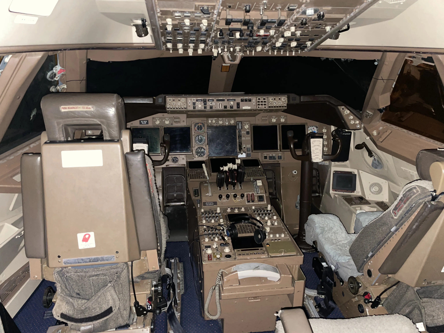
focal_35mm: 26
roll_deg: -2.2
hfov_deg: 67.3
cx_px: 222
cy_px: 166
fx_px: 333
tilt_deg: -20.2
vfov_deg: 53.1
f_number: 1.6
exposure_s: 1/4
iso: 160
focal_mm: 4.2
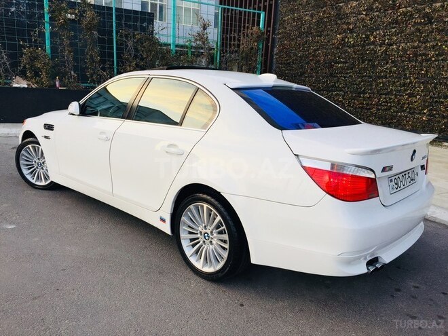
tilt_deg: -12.6
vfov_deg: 48.2
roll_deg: -3.6
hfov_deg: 61.7
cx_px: 224
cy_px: 168
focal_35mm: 29
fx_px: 375
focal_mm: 4.15
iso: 32
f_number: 2.2
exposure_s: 1/157
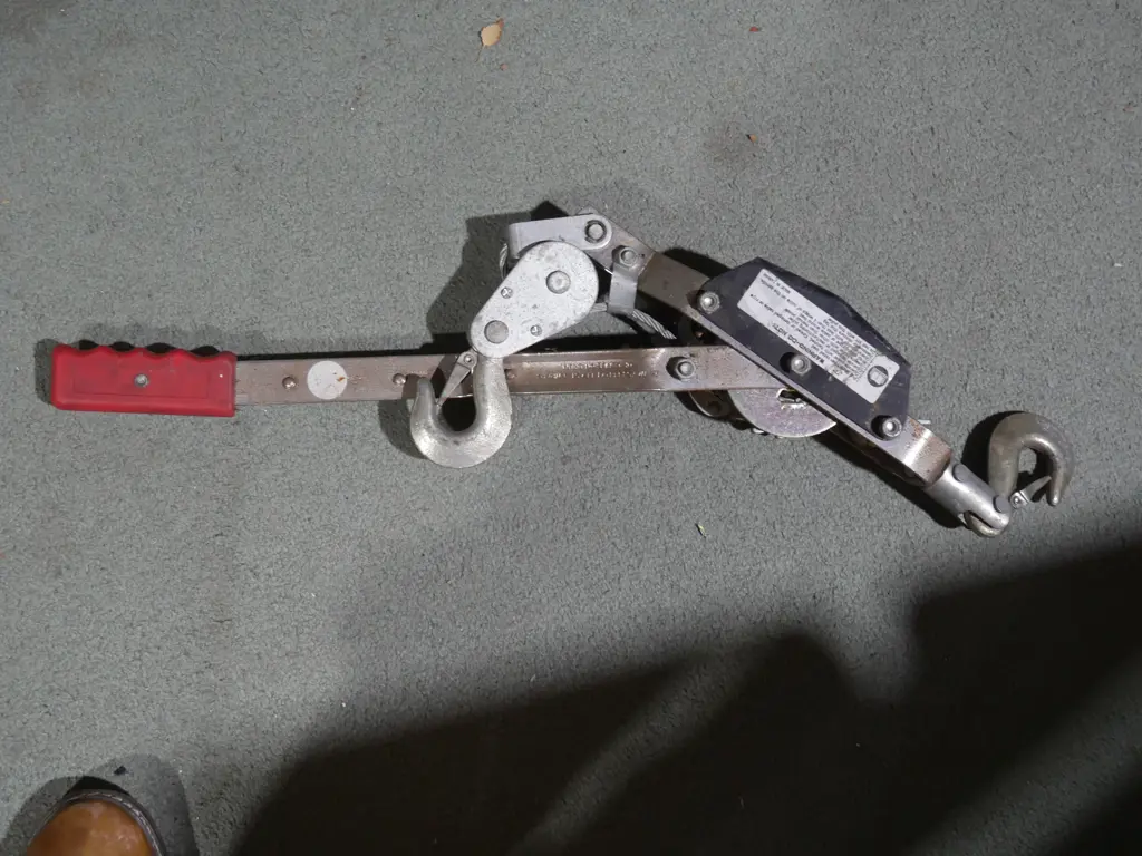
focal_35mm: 44
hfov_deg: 42.9
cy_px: 428
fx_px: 1452
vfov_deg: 32.9
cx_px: 571
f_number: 4.7
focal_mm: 22
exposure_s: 1/60
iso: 640
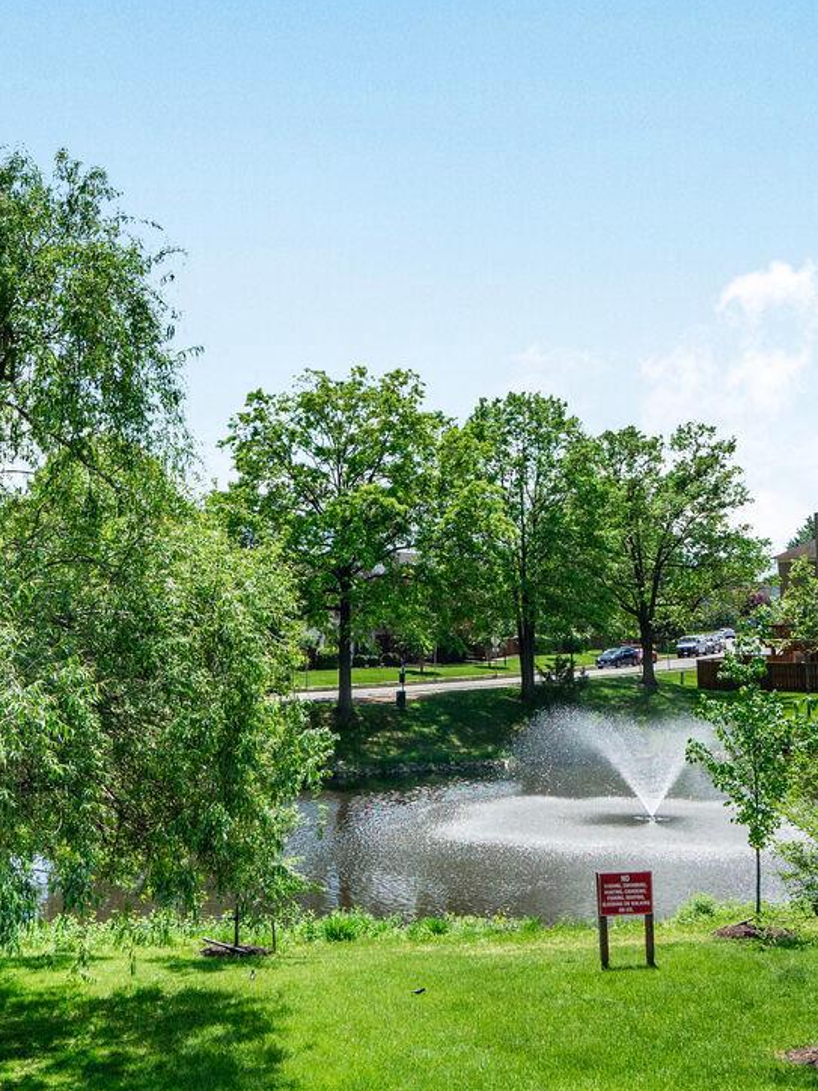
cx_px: 386
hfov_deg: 36.8
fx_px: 1229
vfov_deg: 47.5
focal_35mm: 39
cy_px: 417
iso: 400
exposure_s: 1/1250
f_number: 7.1
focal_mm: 17
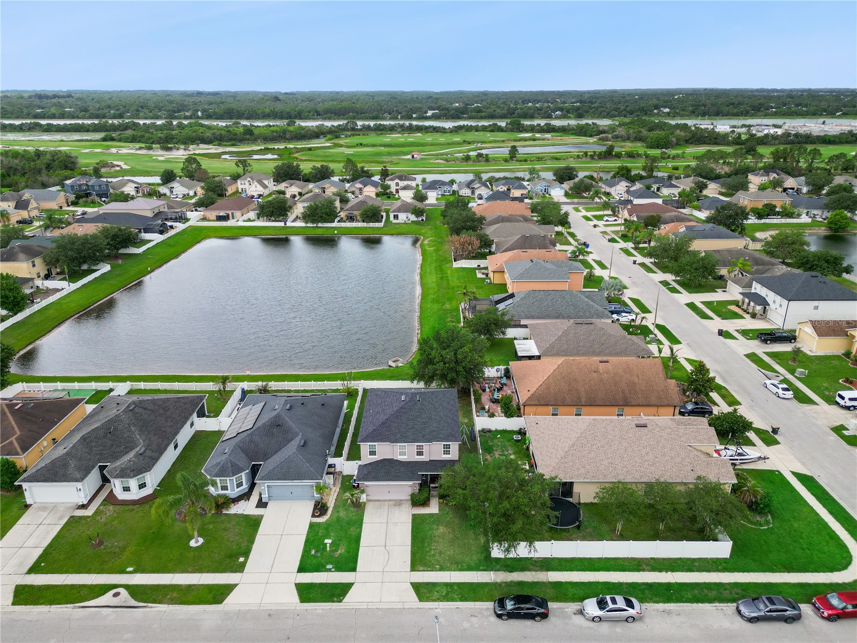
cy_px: 322
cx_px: 428
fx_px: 594
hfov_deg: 71.6
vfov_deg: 56.8
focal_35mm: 24
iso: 200
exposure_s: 1/1500
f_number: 1.7
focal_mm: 6.7
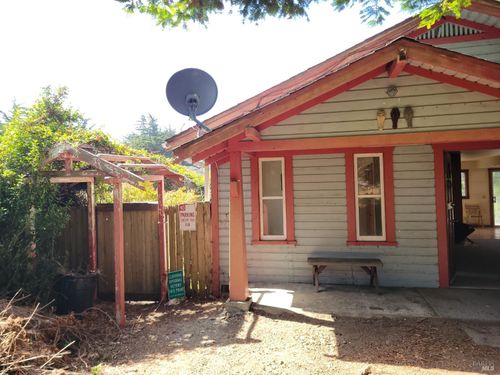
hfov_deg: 67.3
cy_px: 188
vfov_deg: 53.1
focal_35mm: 26
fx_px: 376
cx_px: 250
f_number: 1.8
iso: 40
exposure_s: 1/230
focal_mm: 5.4
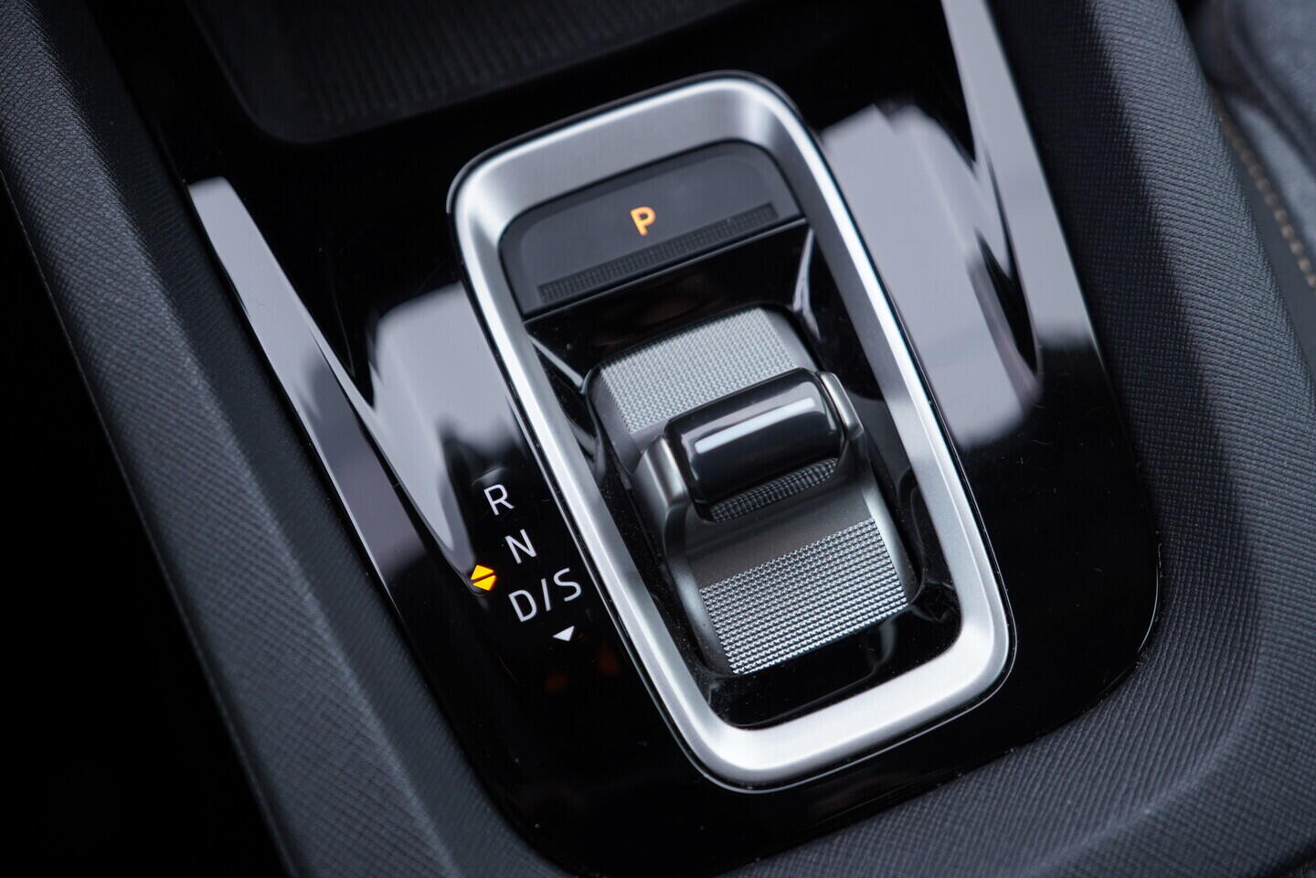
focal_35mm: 36
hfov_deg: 53.1
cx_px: 658
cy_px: 439
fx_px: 1316
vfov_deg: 36.9
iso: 125
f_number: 2.8
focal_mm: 24
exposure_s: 1/40
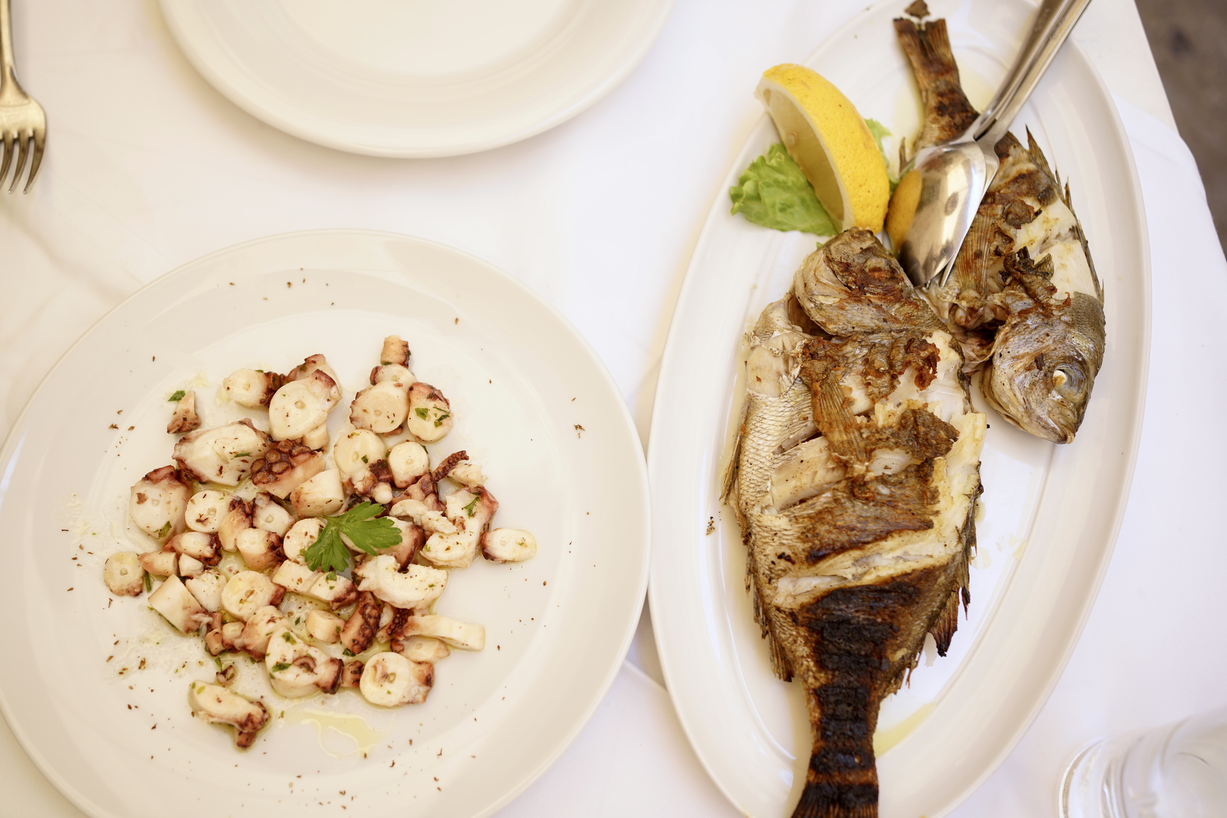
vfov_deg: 37.9
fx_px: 1193
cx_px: 614
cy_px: 409
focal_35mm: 35
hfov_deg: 54.4
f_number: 3.2
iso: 200
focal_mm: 35
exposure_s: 1/250
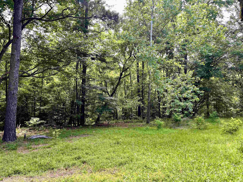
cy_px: 91
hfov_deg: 67.3
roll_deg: +0.2
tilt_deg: +4.7
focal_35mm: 26
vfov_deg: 53.1
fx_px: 183
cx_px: 122
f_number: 1.6
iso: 40
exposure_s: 1/122
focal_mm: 5.1
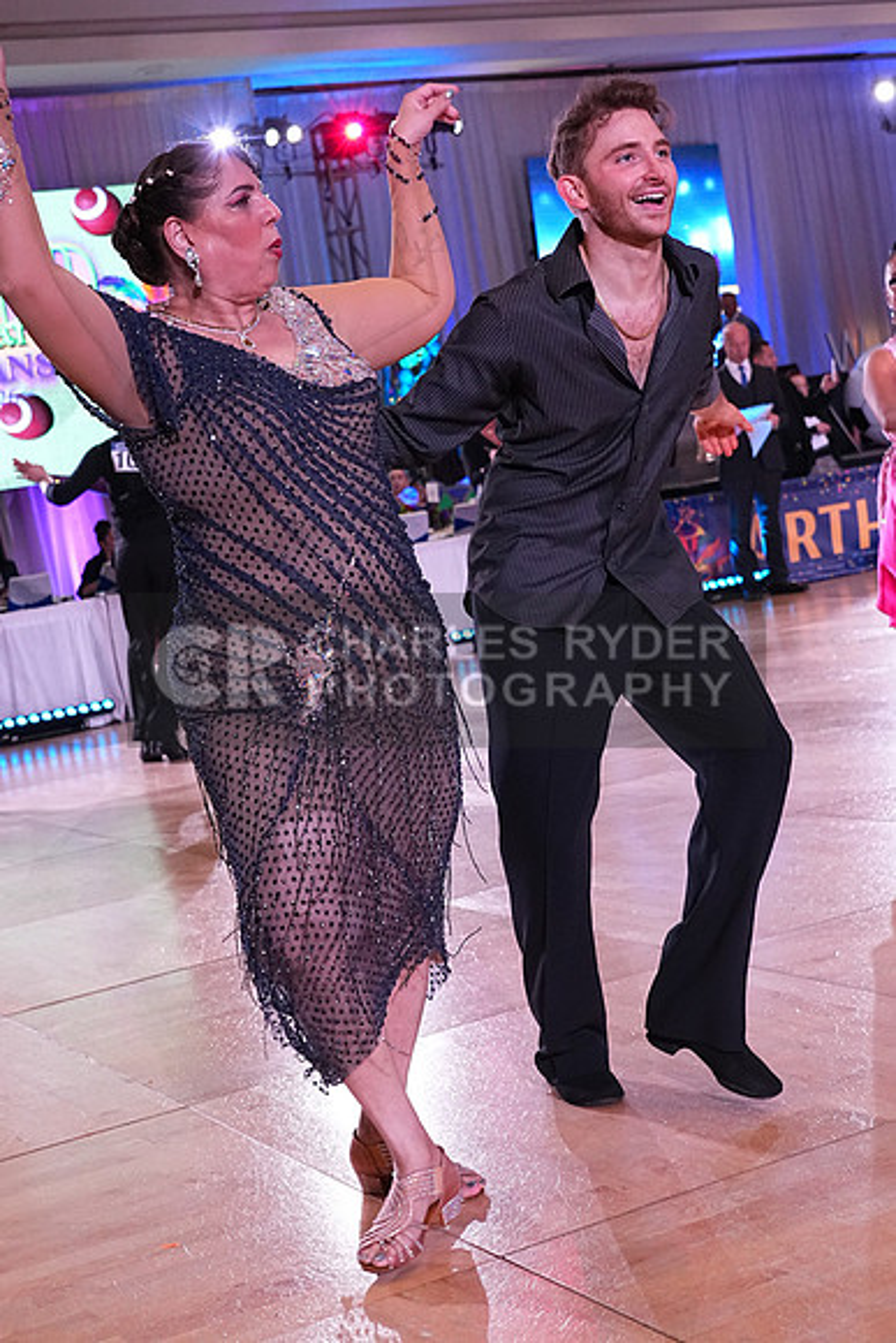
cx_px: 448
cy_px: 672
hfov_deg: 25.1
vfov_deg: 36.9
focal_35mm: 54
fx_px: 2015
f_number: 5
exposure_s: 1/400
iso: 3200
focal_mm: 36
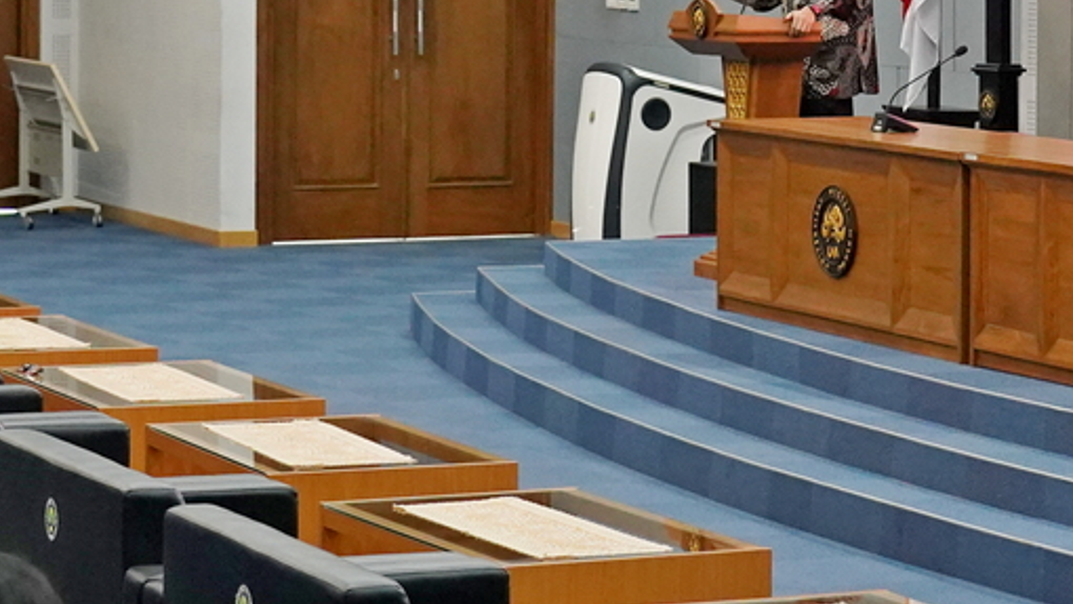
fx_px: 4211
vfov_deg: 8.2
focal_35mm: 148
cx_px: 669
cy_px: 19
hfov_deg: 14.5
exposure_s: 1/100
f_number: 4
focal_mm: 48
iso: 5000
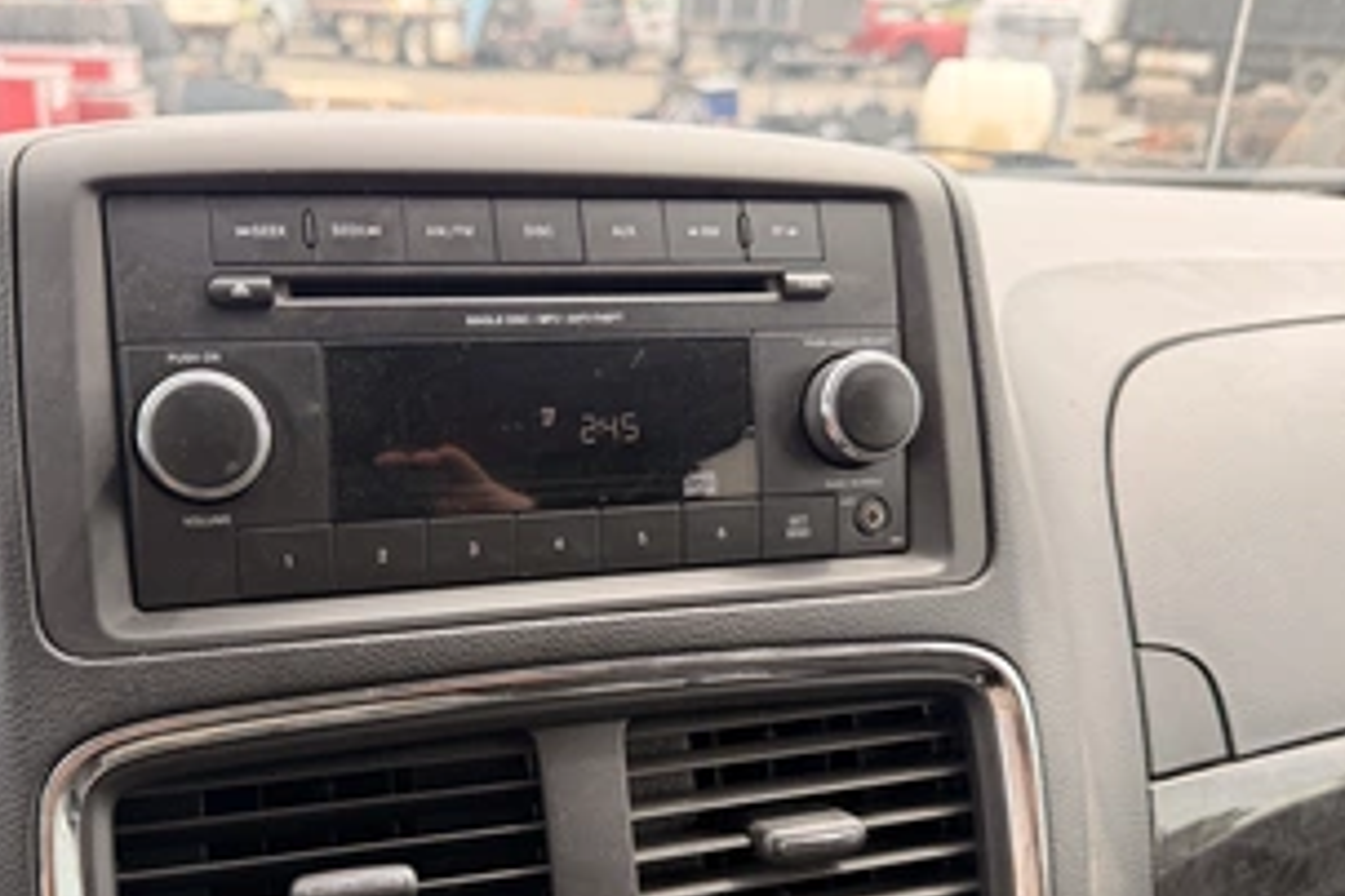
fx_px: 1233
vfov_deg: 39.5
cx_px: 542
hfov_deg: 56.8
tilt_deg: -25.1
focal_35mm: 33
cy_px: 603
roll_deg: -2.7
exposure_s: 1/194
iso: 64
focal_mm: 6.76
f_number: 1.78
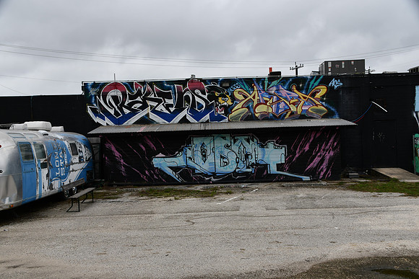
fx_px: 454
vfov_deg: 34.2
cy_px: 140
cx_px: 210
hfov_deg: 49.5
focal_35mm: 39
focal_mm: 26
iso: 110
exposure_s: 1/250
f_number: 8
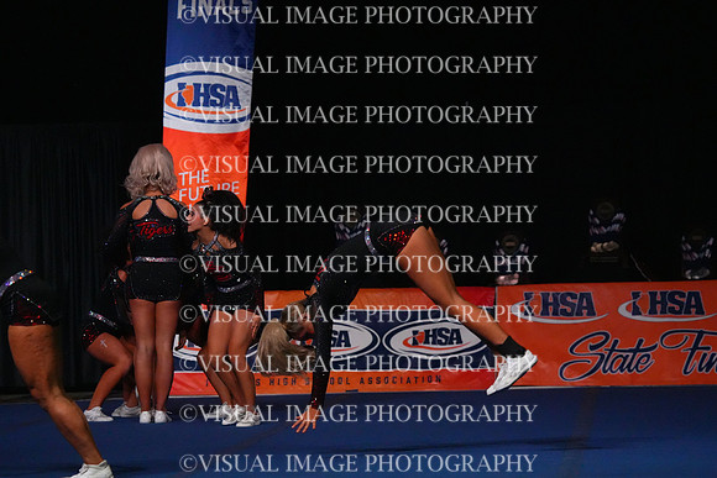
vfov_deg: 6.9
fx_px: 3984
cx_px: 358
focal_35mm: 200
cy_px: 239
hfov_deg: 10.3
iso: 16000
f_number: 5.6
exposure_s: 1/1250
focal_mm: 200
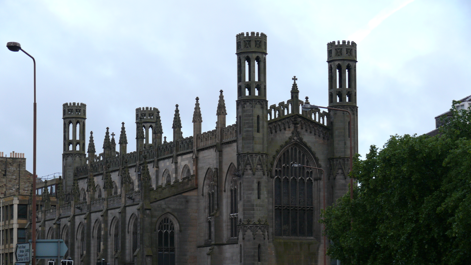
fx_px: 1411
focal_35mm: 113
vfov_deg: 10.7
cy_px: 166
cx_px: 237
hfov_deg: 18.9
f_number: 3.2
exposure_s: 1/100
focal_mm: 21.7
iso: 100
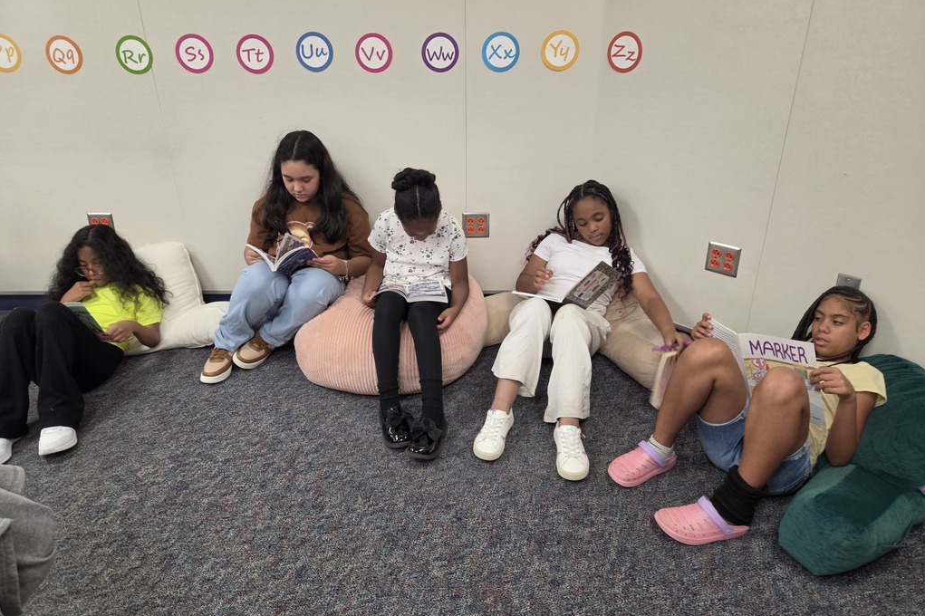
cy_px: 294
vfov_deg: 53.1
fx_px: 616
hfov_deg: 73.8
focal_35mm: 24
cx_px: 462
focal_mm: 5.4
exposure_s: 1/61
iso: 125
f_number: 1.8
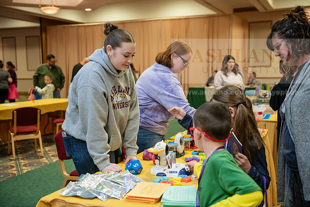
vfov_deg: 29.9
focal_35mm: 45
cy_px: 104
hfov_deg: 43.6
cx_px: 155
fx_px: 388
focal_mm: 45
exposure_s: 1/160
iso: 1600
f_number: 3.2
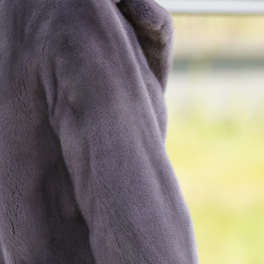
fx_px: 3503
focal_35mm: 406
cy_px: 236
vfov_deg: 4.3
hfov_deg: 4.3
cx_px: 129
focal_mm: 112
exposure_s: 1/250
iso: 200
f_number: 2.8
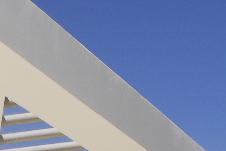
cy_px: 277
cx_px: -30
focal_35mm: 165
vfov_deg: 8.0
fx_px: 1037
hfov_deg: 12.2
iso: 160
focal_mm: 20
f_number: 16
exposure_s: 1/125
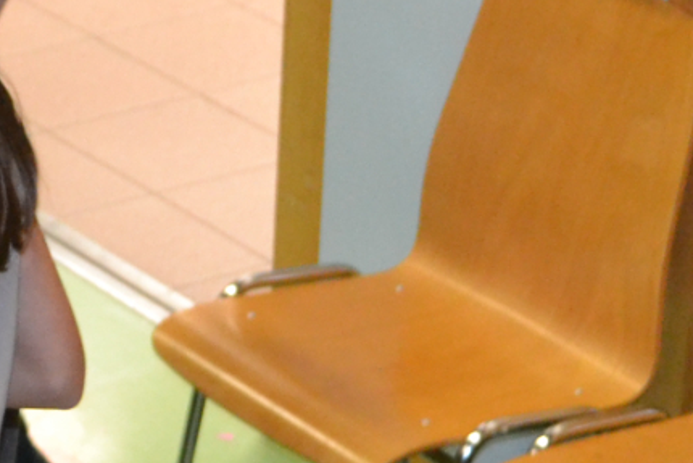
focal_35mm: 200
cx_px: -71
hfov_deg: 10.2
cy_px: 169
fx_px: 3851
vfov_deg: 6.9
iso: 2200
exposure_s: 1/60
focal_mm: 28
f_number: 4.5
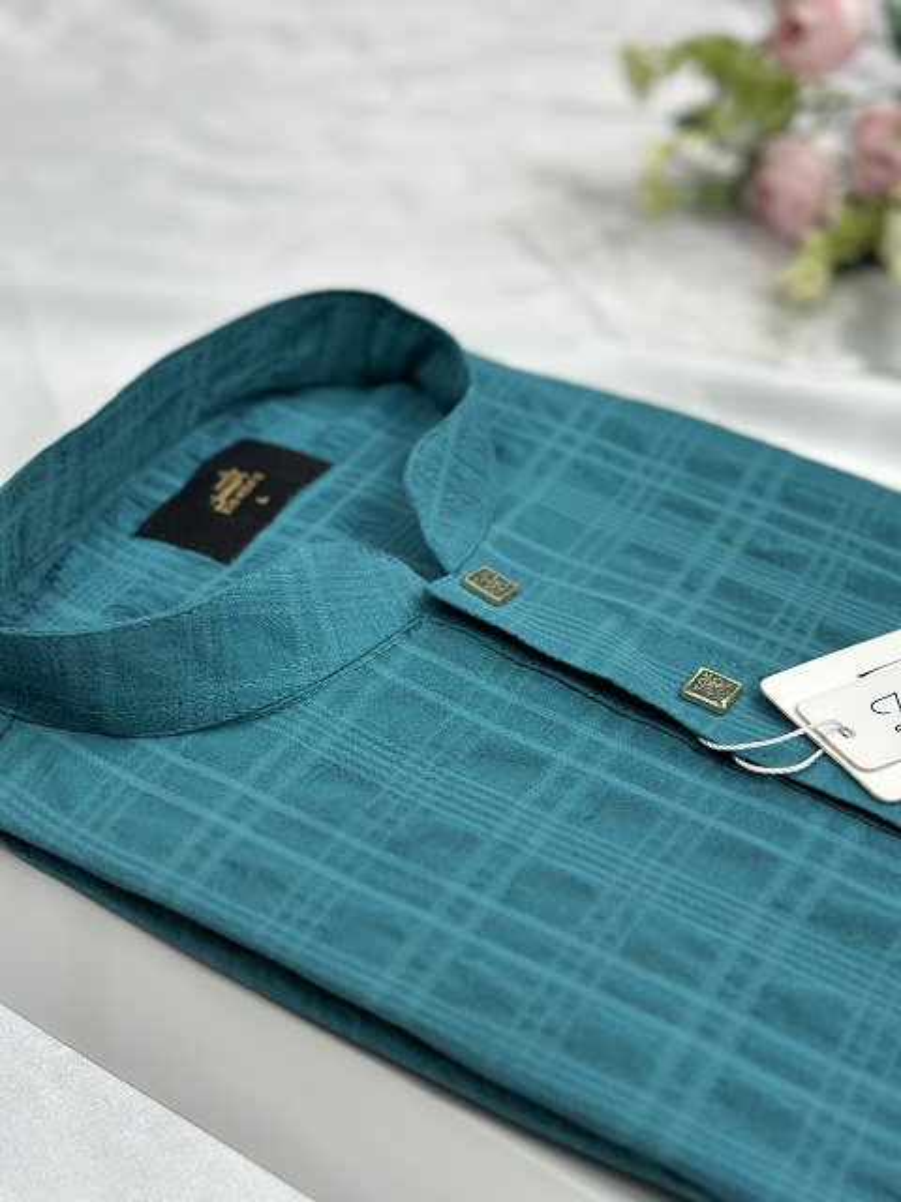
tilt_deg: -39.5
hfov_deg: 30.3
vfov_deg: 39.7
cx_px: 450
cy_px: 601
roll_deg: -3.2
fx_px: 1666
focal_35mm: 48
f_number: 1.78
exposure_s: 1/180
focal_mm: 6.86
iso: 80
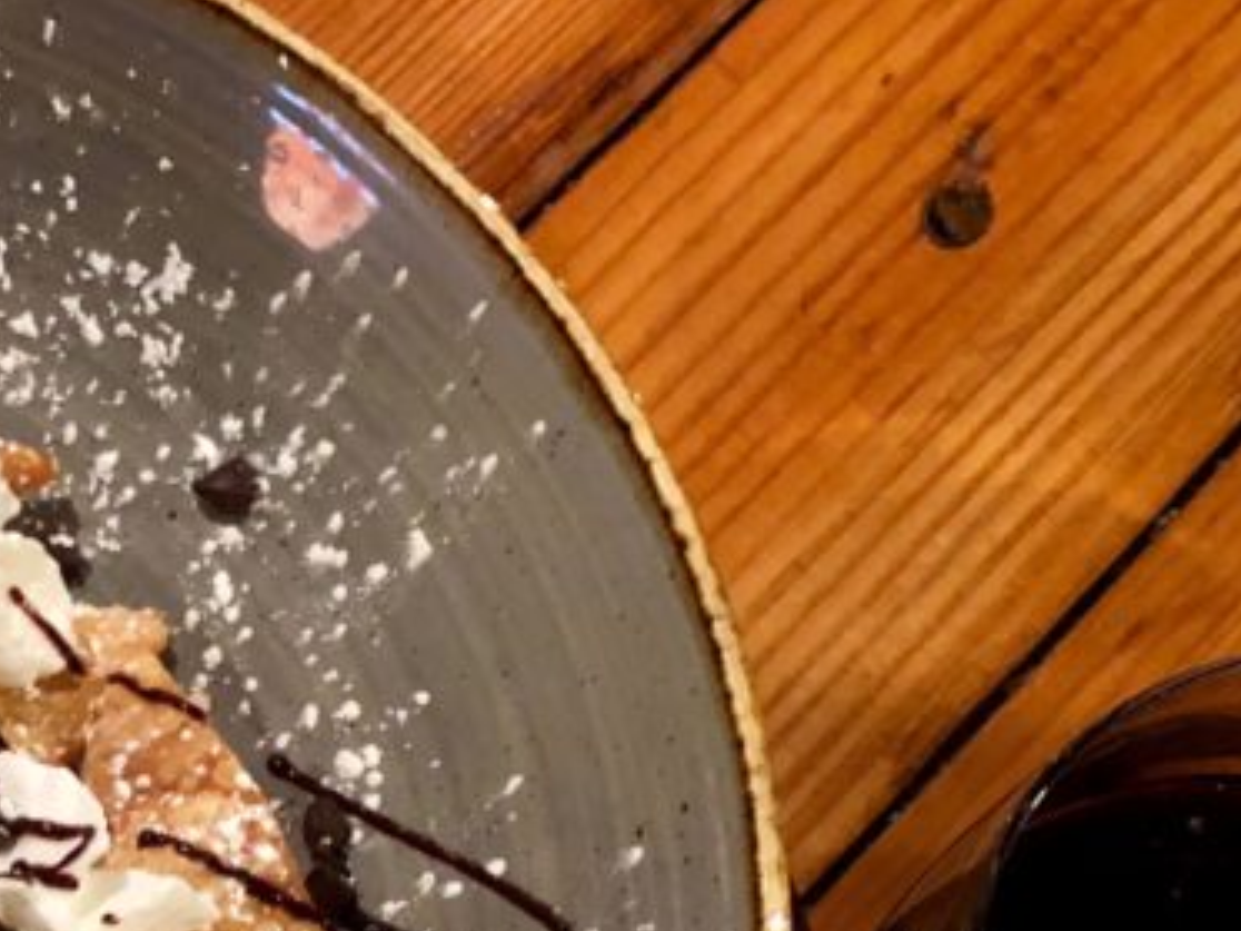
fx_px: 2760
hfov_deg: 24.9
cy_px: 1061
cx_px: 230
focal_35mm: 77
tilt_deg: -75.3
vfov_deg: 18.3
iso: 100
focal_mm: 3.99
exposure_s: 1/4
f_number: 1.8
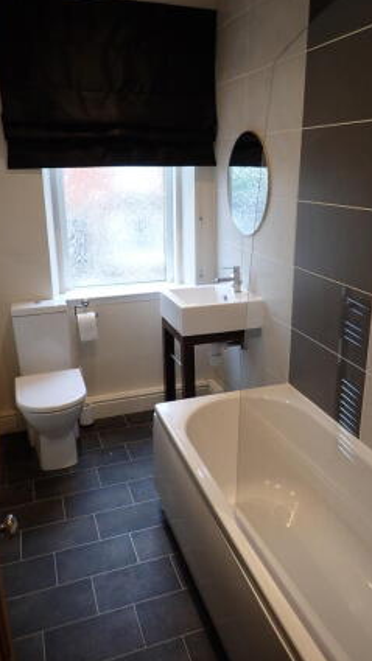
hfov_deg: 41.3
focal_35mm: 28
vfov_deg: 67.9
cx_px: 218
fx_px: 491
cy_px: 332
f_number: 2
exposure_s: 1/80
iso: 200
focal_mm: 4.5
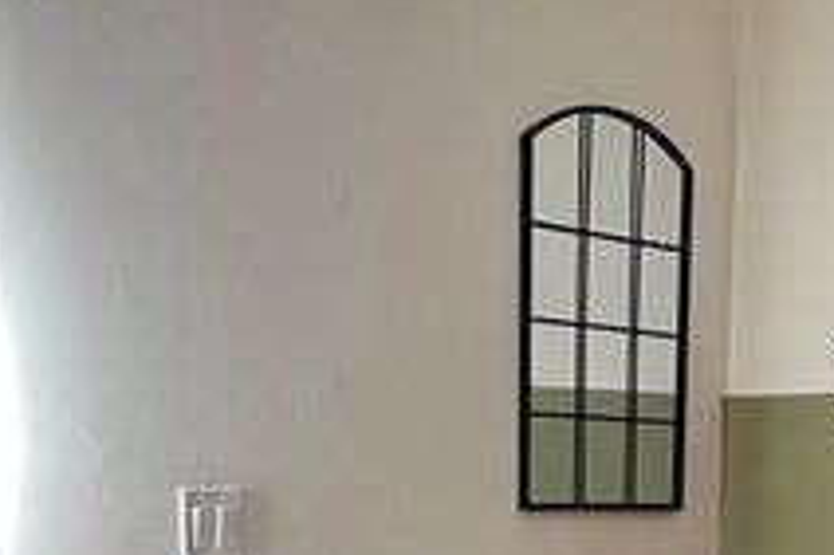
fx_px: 1968
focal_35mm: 85
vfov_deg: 14.8
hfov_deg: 23.5
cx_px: 708
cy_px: 852
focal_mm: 5.7
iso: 100
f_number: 1.5
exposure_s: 1/60
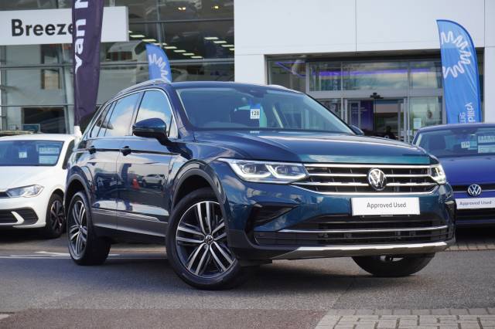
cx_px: 248
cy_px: 164
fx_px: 866
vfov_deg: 21.5
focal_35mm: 63
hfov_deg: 31.9
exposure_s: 1/80
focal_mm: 42
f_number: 5.6
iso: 125
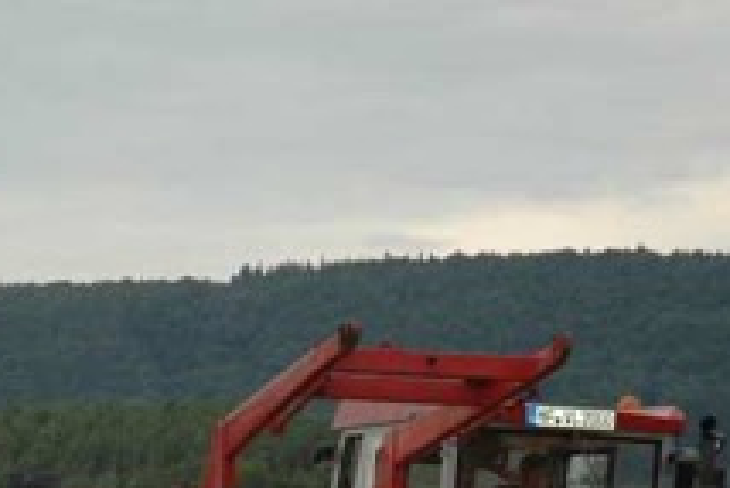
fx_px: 7041
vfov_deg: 4.0
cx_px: 61
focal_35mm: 347
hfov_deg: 5.9
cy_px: 607
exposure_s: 1/500
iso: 400
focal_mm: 62
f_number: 4.5
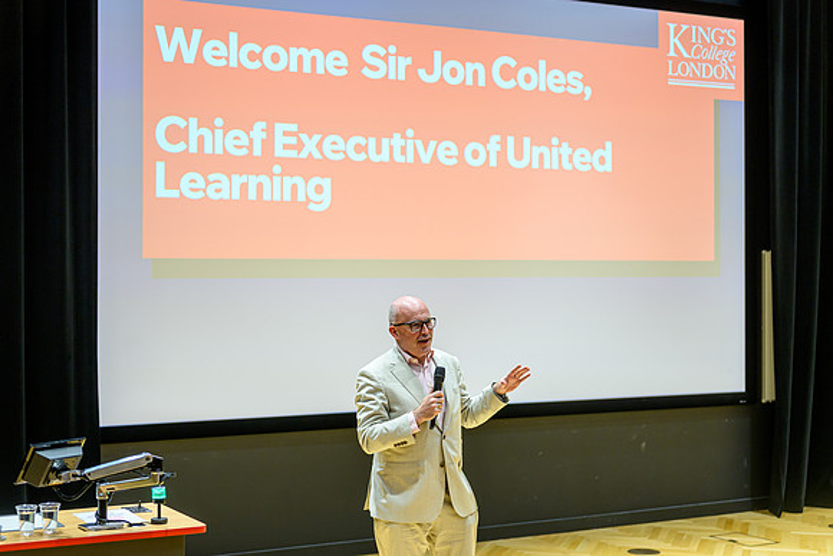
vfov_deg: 23.7
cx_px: 416
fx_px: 1322
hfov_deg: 35.0
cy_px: 278
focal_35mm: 57
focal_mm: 56
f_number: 2.4
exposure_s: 1/125
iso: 280
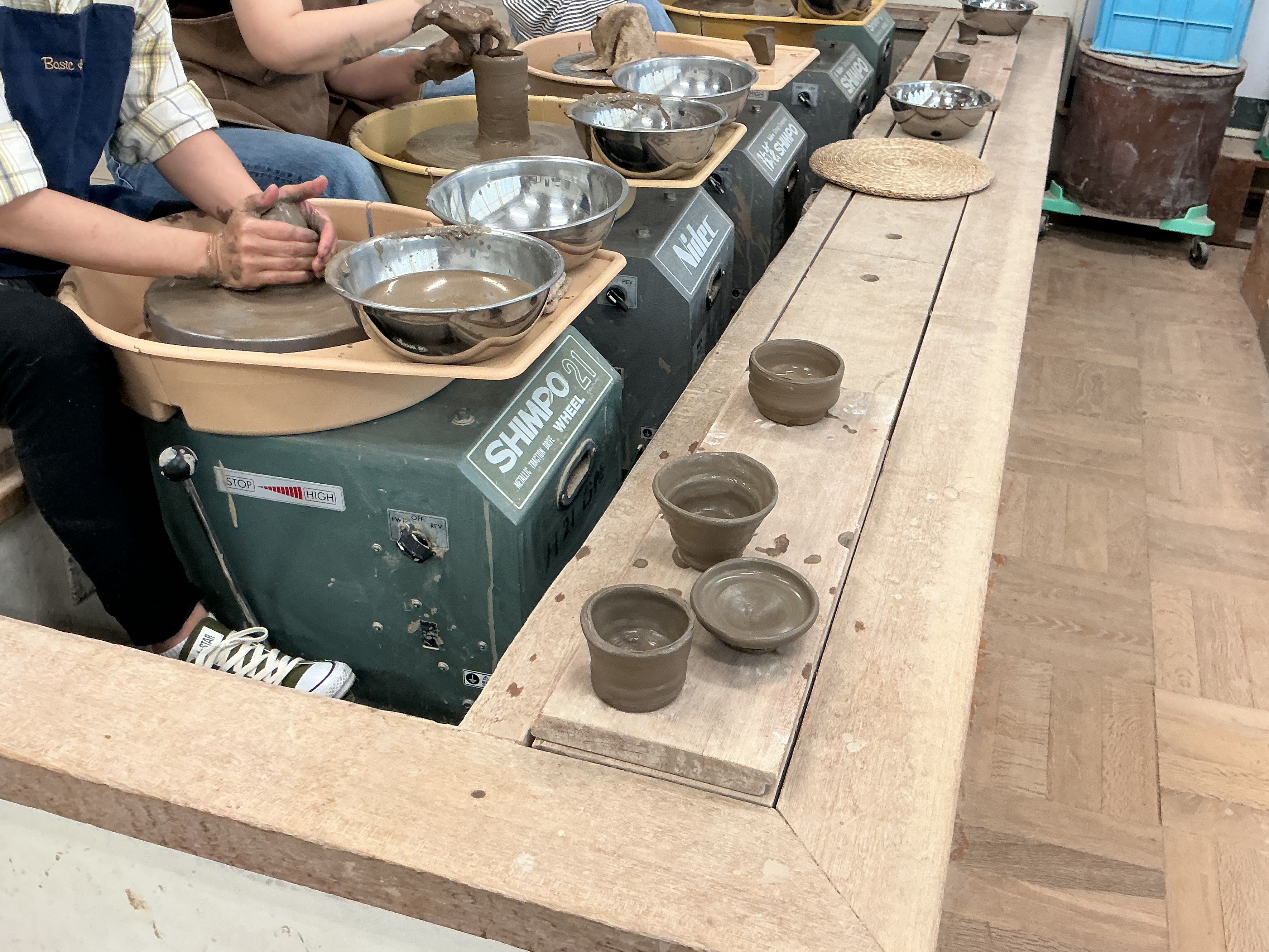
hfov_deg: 55.2
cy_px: 424
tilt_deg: -30.9
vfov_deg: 42.9
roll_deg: -3.4
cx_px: 710
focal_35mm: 33
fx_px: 1210
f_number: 1.8
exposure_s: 1/60
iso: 100
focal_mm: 3
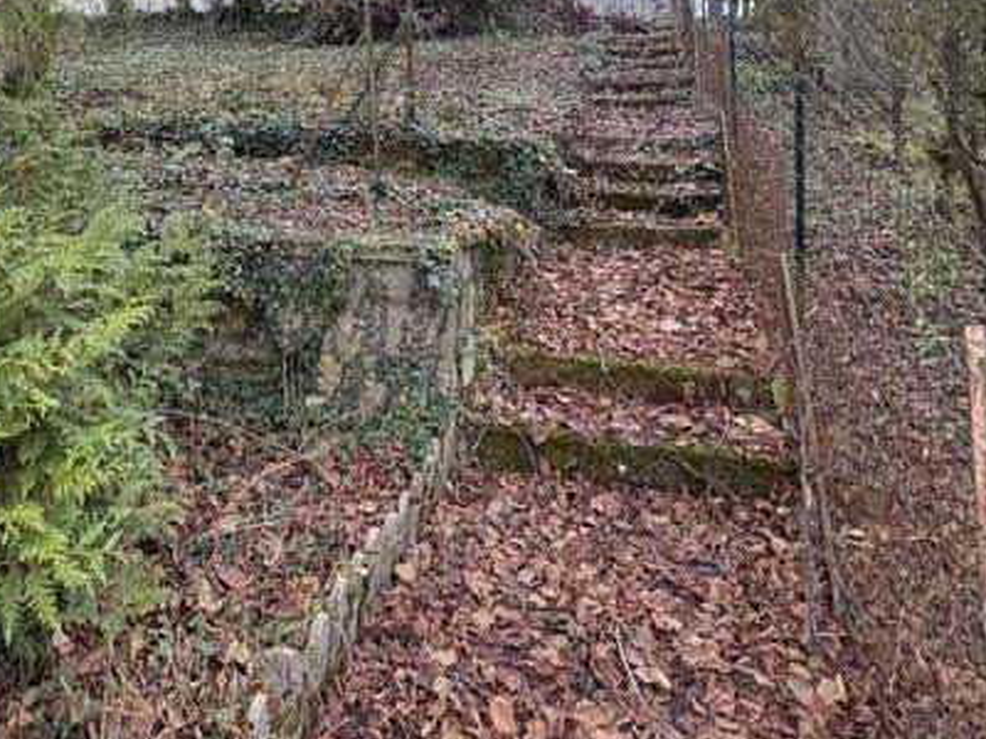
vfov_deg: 44.2
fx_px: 798
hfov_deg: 61.7
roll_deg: +1.0
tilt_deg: +8.4
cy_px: 42
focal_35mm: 28
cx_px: 320
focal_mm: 2.22
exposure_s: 1/99
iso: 100
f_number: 2.2
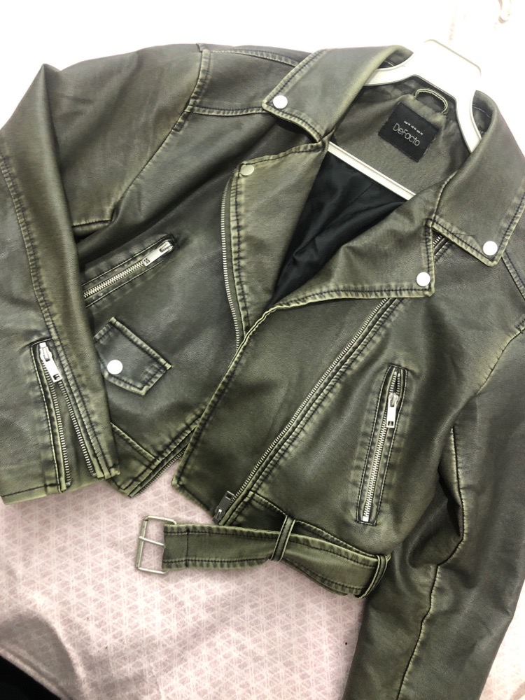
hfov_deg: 49.7
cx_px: 262
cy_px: 350
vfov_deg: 63.4
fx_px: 566
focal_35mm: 28
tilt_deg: -86.3
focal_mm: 4
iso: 100
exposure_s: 1/6
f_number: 1.8
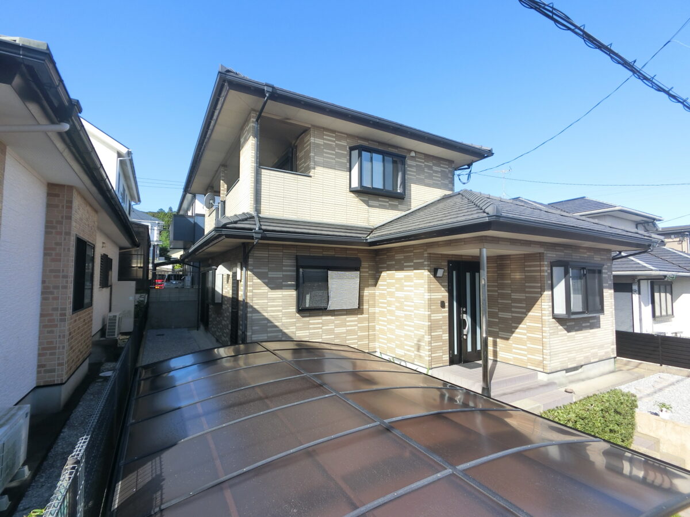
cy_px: 258
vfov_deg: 78.1
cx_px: 345
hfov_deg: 94.5
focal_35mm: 16
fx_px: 319
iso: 64
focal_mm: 2.87
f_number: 2.8
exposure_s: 1/500
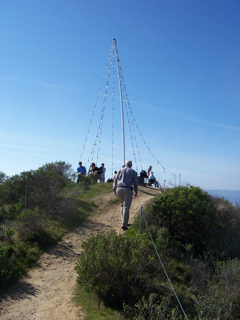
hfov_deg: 42.9
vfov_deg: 55.4
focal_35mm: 33
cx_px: 120
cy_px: 160
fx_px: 305
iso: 80
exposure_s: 1/1000
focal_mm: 5.5
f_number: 4
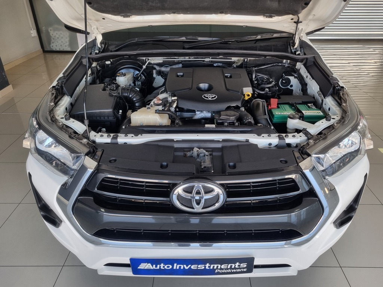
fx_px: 288
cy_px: 144
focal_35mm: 26
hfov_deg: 67.3
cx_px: 192
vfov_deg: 53.1
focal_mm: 5.4
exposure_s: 1/100
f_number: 1.8
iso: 64
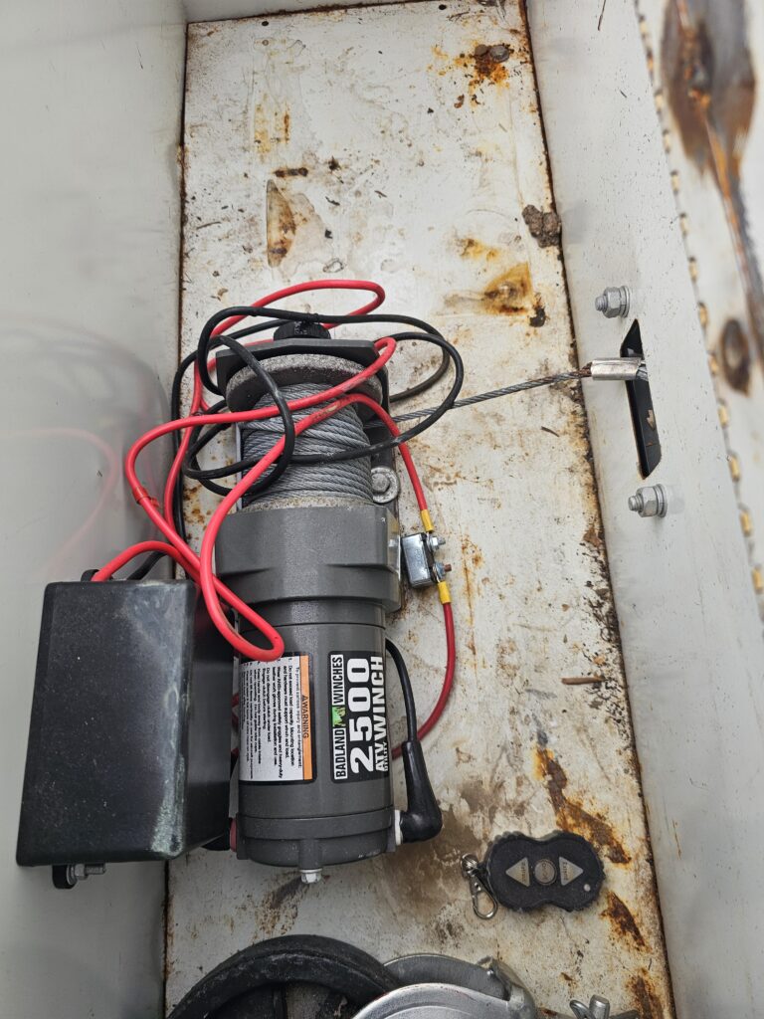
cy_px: 510
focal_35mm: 23
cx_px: 382
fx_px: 677
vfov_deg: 73.9
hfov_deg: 58.9
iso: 20
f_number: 1.7
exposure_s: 1/180
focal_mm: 6.3
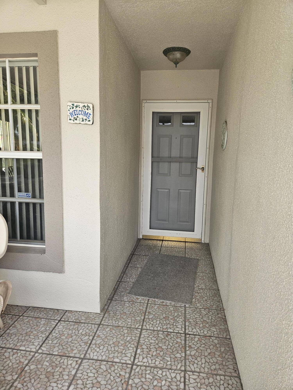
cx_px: 146
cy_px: 195
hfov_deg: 58.9
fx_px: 260
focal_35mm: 23
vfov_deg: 73.9
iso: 64
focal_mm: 5.4
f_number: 1.8
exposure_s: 1/207
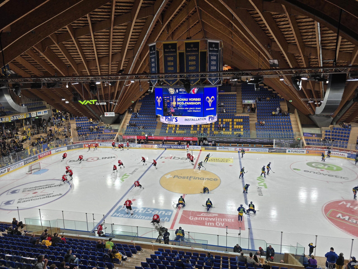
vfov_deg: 58.9
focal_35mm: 23
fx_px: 238
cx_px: 179
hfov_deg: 73.9
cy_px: 134
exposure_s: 1/60
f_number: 1.7
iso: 16
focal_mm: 6.3
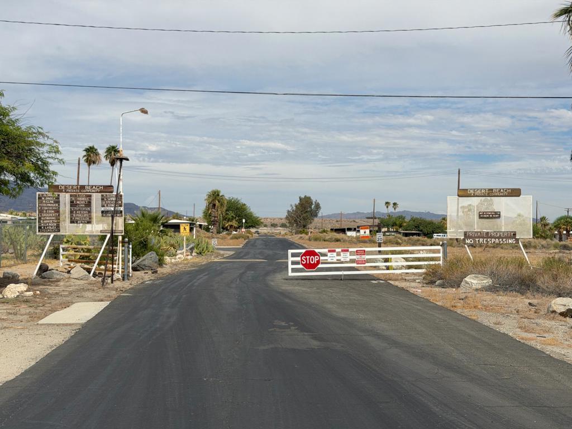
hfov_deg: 39.7
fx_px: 793
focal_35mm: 48
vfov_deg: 30.3
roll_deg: +0.4
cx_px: 286
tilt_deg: +1.0
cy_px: 214
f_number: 1.78
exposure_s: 1/9901
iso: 100
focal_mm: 6.76
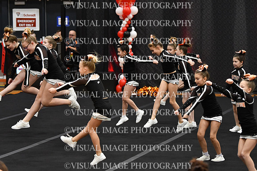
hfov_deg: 13.1
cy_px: 86
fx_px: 1121
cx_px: 128
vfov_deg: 8.7
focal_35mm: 157
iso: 4000
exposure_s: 1/800
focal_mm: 105
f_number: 2.8
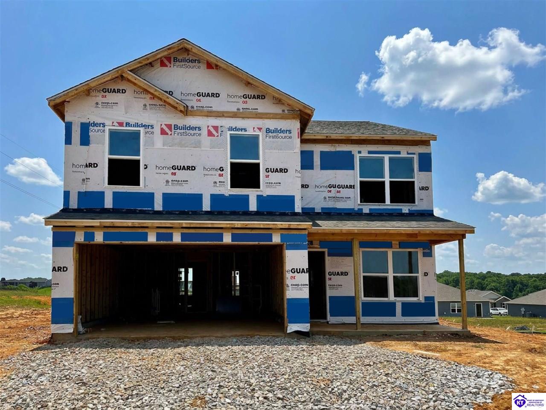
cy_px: 205
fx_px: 379
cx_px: 273
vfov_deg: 56.8
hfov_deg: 71.6
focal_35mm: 24
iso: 80
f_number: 1.8
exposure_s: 1/7600
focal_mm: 6.86
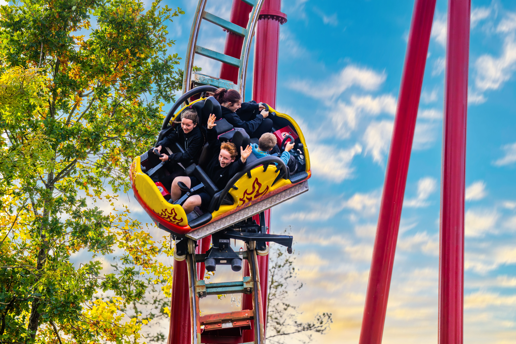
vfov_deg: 10.2
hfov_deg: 15.3
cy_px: 172
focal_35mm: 134
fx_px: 1921
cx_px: 258
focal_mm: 134
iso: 800
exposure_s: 1/8000
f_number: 2.8
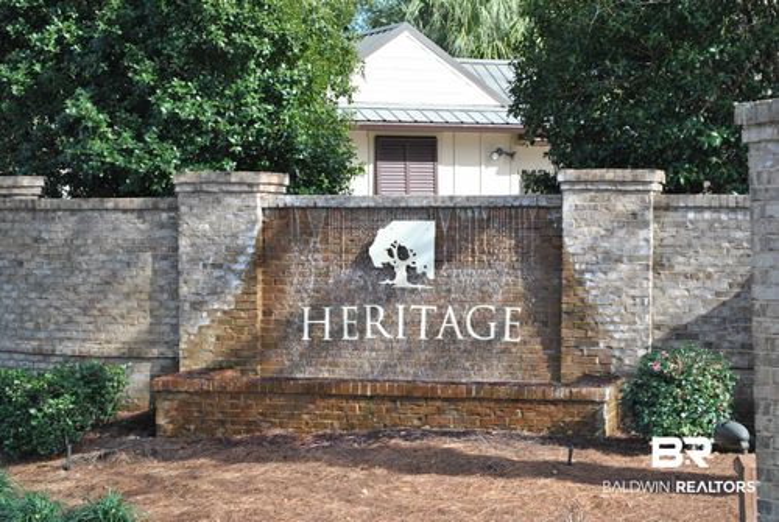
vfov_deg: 16.6
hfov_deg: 24.6
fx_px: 1788
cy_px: 261
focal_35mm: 82
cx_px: 390
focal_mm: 55
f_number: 5.6
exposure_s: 1/125
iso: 100
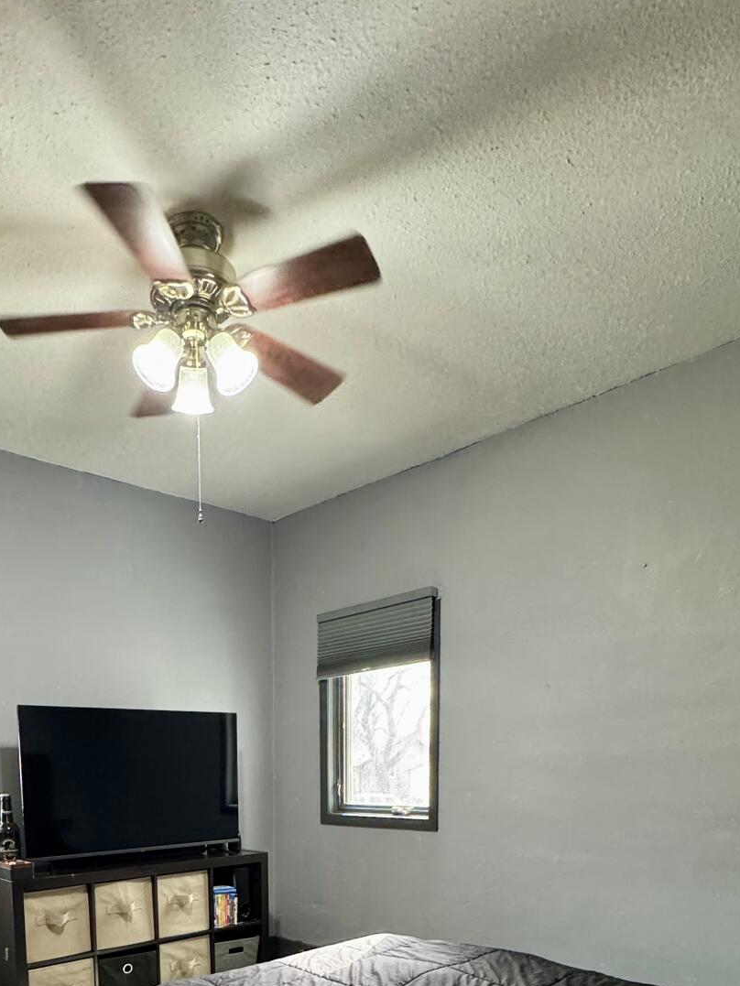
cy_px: 864
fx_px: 741
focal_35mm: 26
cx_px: 242
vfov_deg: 58.7
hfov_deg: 52.0
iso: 320
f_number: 2.2
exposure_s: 1/60
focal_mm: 2.22
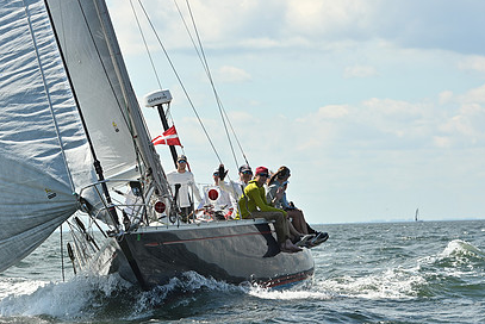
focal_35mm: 178
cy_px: 185
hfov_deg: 11.5
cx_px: 160
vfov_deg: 7.7
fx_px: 2400
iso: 250
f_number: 9
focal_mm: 125
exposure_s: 1/1250
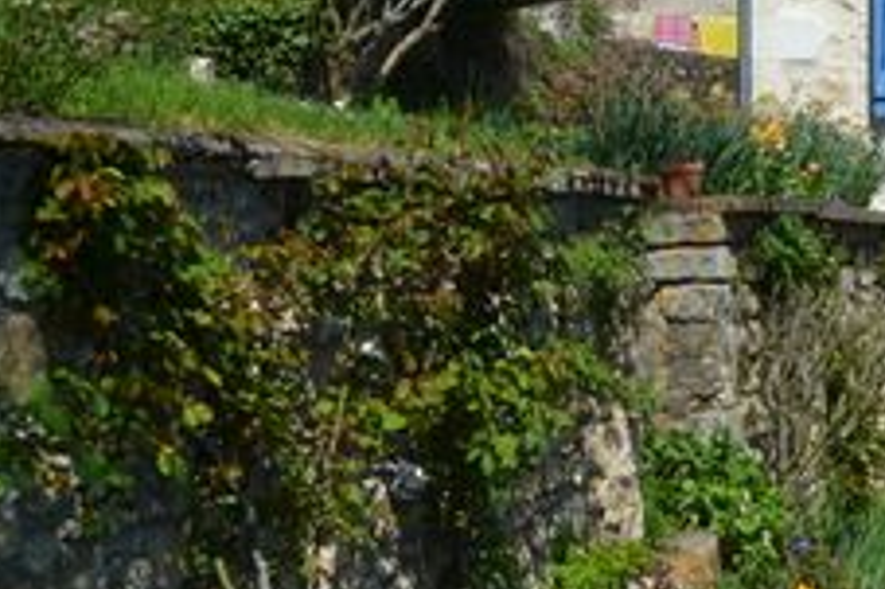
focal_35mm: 119
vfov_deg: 11.4
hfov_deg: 16.3
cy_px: 70
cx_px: 1138
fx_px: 2923
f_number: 9
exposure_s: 1/320
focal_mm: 30
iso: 100
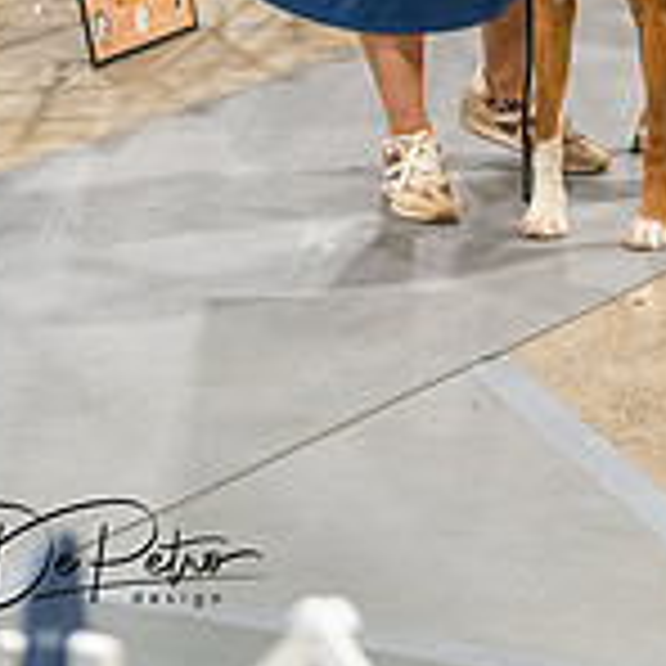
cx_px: 608
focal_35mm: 214
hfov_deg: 8.1
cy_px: -328
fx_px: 4658
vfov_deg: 8.0
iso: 6400
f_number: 3.2
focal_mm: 83
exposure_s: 1/250
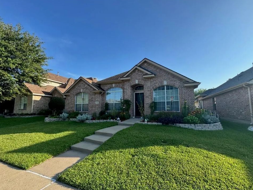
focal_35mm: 15
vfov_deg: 81.7
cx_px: 128
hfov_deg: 98.2
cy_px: 98
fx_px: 110
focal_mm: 2.22
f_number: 2.2
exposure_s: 1/515
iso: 40
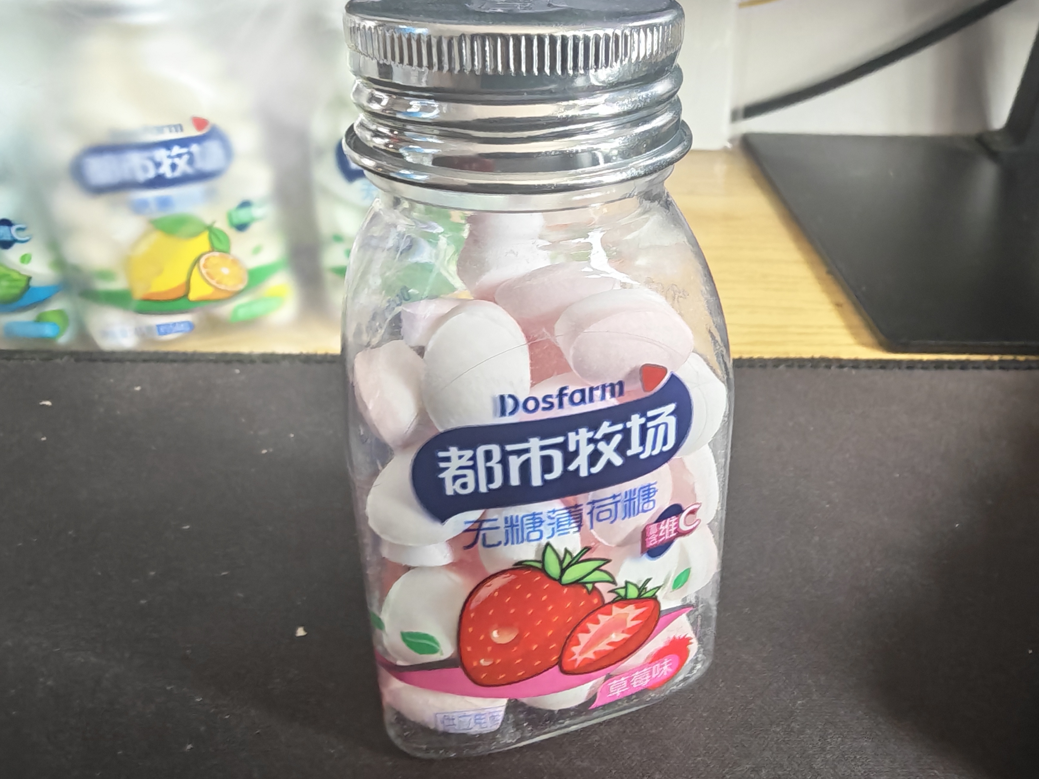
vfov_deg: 47.8
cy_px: 482
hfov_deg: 61.0
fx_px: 870
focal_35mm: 29
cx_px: 633
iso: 160
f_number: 2
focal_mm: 1.82
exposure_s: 1/33
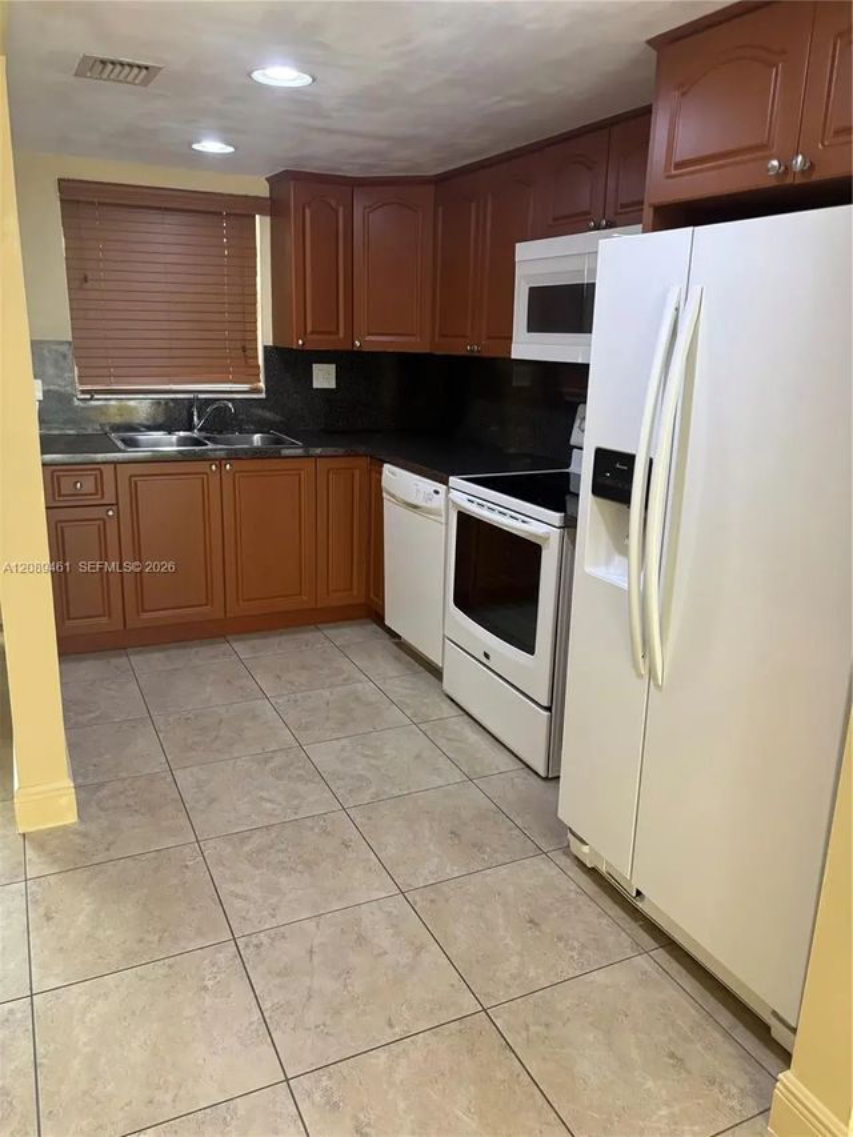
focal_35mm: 26
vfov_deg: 67.3
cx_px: 426
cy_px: 568
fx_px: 854
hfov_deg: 53.1
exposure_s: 1/60
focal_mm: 5.96
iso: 160
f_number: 1.6
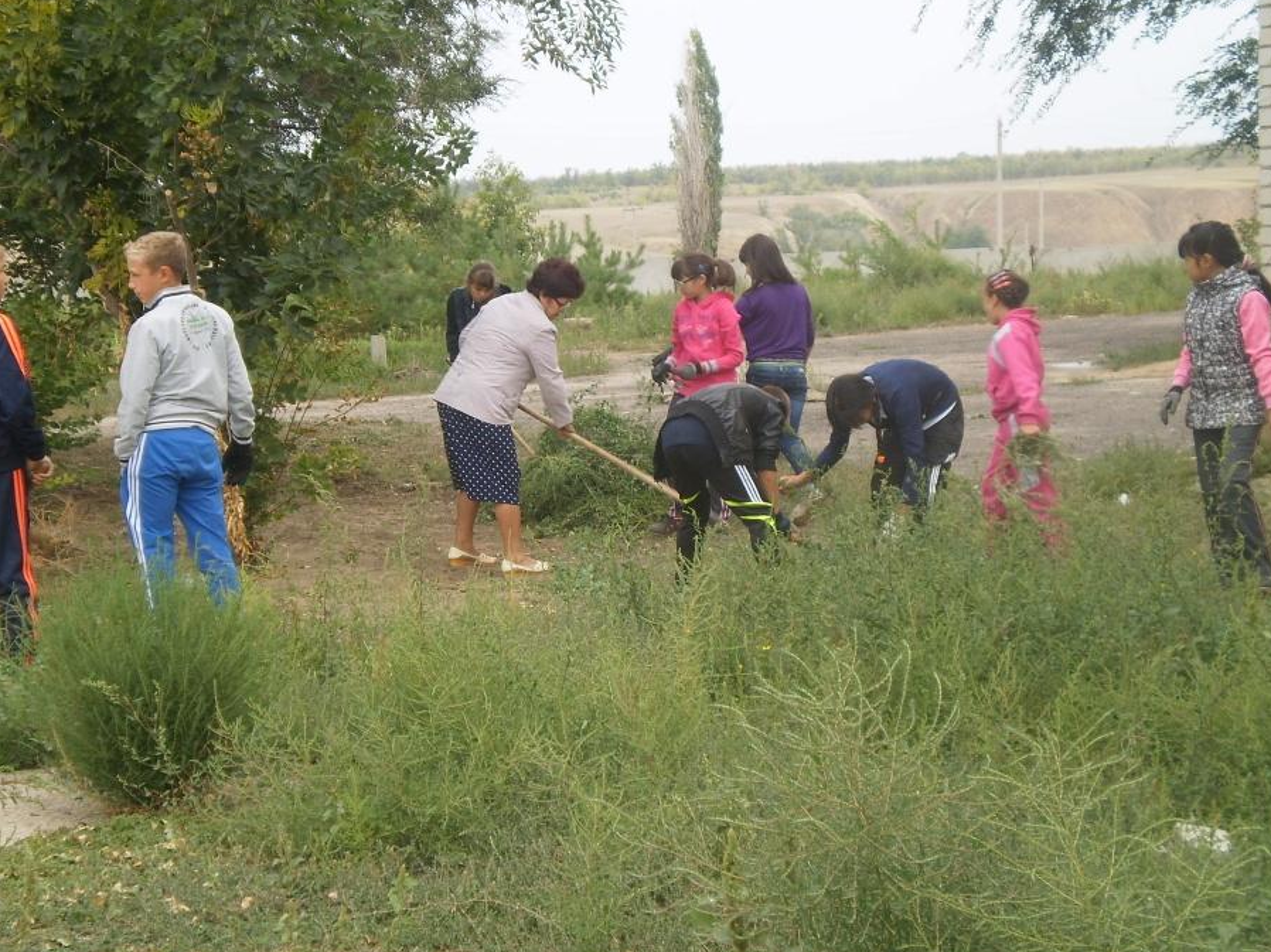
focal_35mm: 73
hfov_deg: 26.7
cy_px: 423
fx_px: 2680
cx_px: 586
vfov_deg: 20.1
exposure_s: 1/100
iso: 64
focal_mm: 11.3
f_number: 4.4
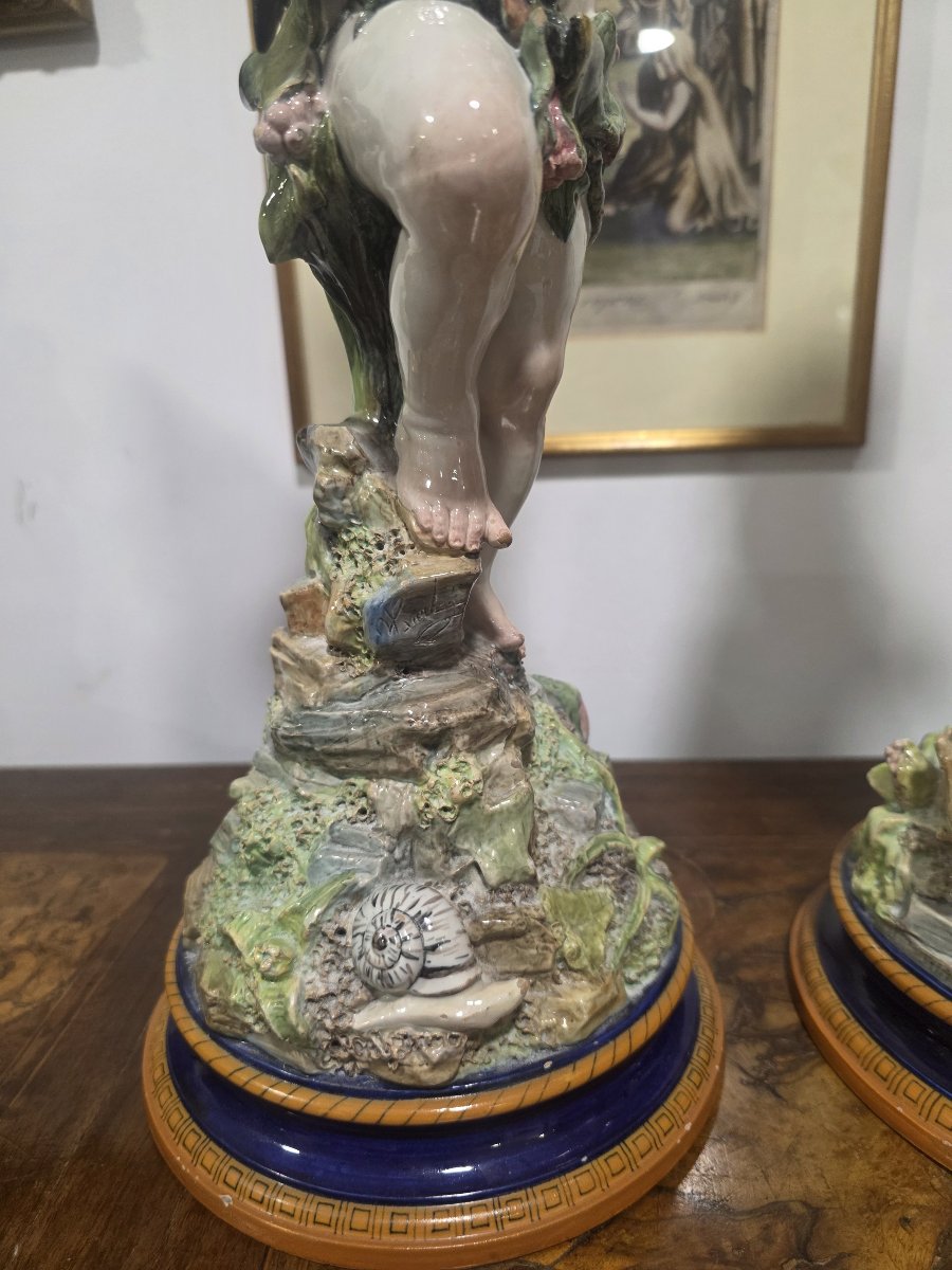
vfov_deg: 73.9
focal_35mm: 23
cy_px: 635
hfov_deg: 58.9
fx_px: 843
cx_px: 476
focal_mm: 6.3
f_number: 1.7
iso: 250
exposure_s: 1/100
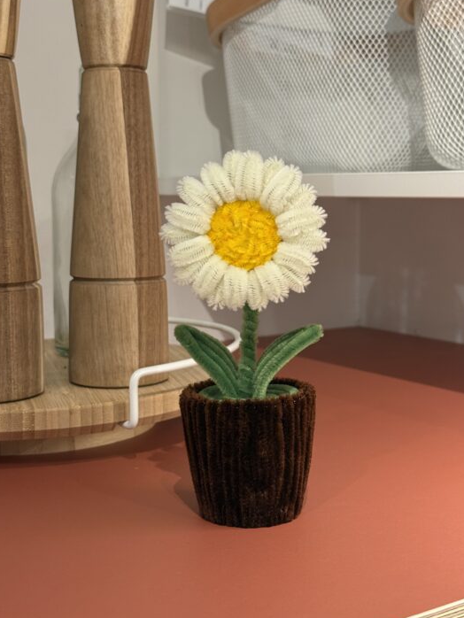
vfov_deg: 34.9
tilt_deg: -4.3
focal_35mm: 55
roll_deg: +0.3
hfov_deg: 26.6
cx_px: 257
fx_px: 982
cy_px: 272
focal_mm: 6.76
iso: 160
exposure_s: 1/50
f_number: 1.78
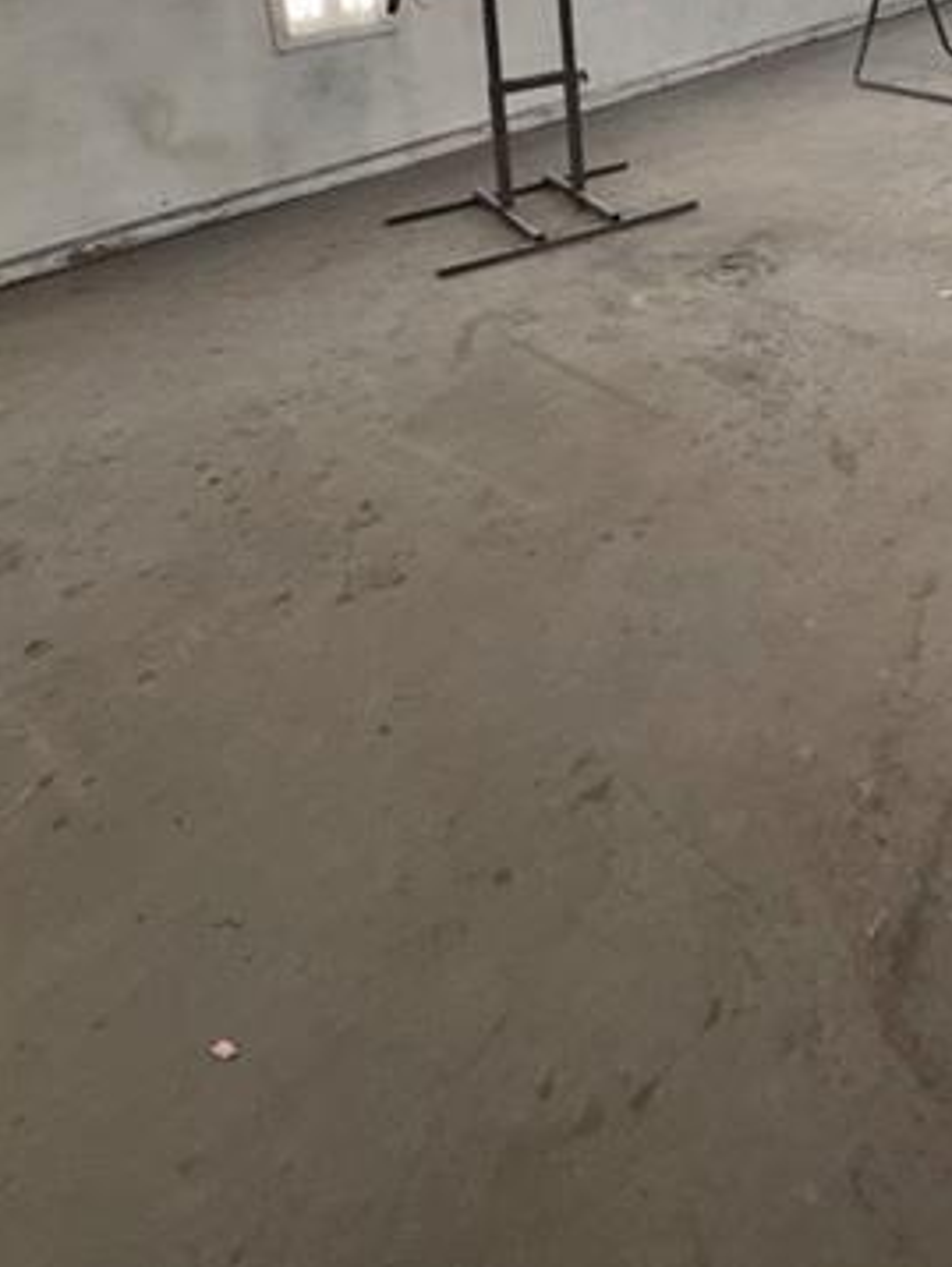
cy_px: 18
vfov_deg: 49.6
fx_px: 1099
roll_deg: +1.2
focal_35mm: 30
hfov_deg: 41.4
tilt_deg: -11.8
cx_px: 931
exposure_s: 1/120
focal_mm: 2.22
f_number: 2.2
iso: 64
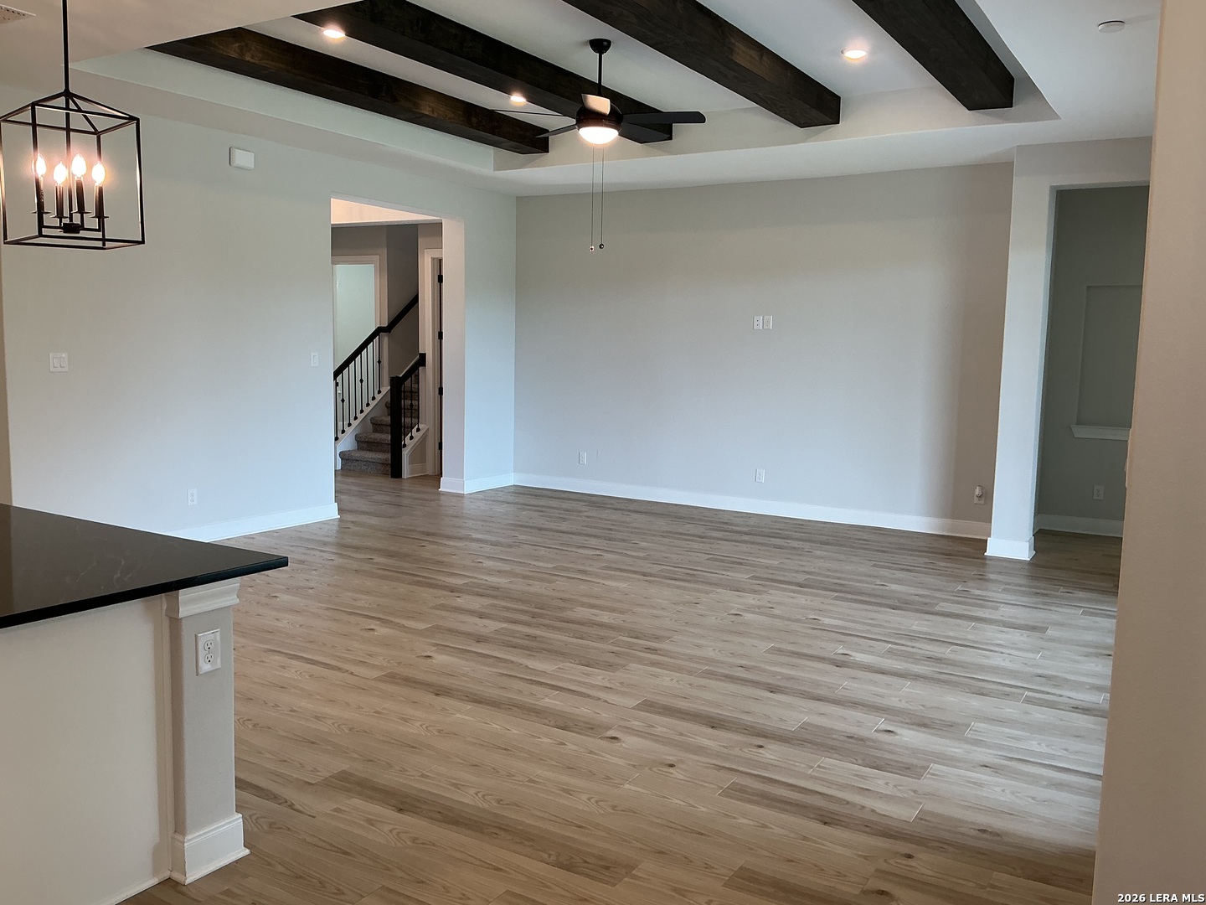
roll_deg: -1.5
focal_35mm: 29
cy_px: 452
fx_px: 1010
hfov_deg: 61.7
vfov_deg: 48.2
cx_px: 603
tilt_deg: -6.3
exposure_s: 1/60
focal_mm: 3
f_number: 1.8
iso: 32
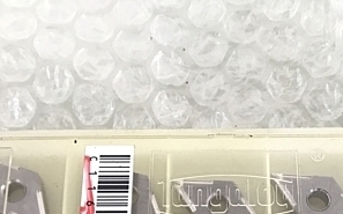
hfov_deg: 31.8
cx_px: 221
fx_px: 598
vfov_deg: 19.5
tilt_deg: -69.8
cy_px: 227
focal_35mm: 64
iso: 40
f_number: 1.8
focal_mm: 3.99
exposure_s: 1/17
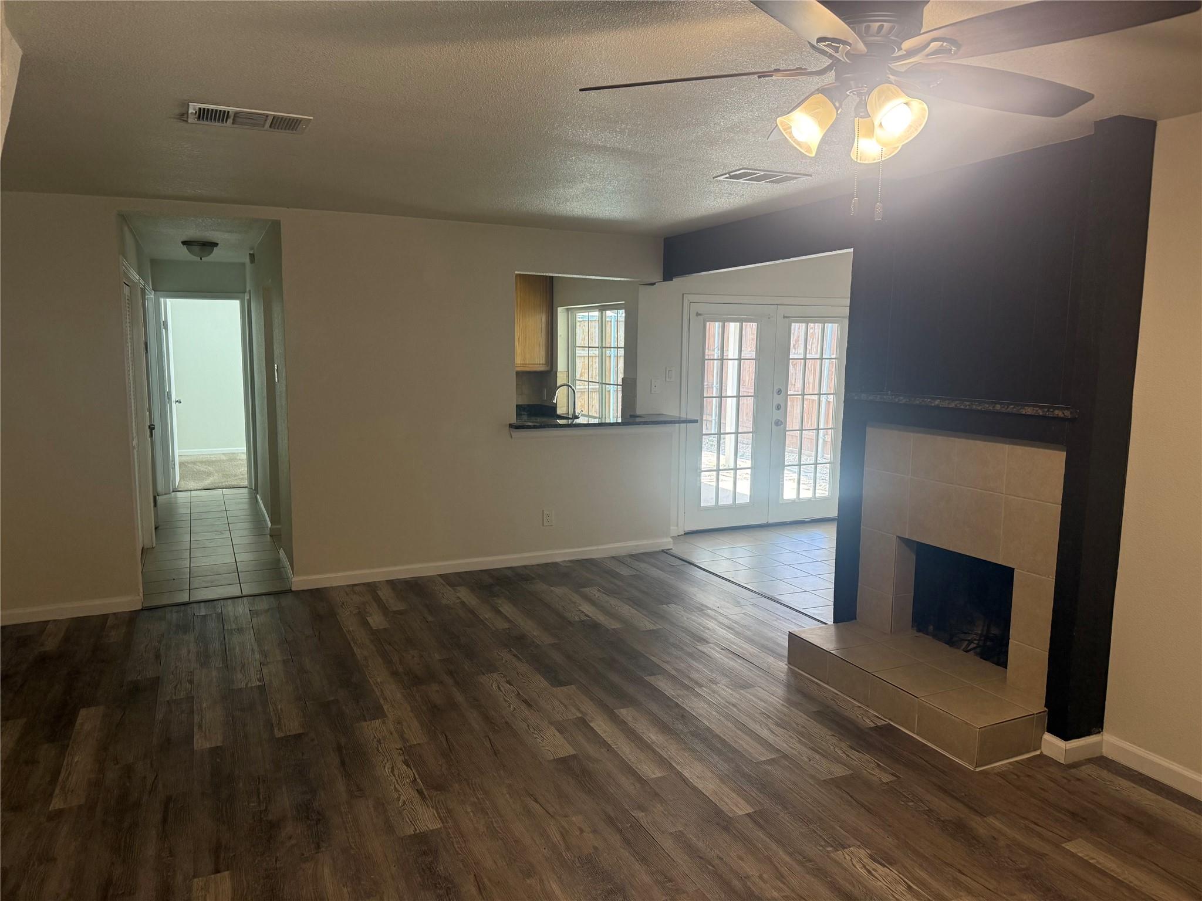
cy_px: 450
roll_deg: -0.3
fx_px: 833
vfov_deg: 56.8
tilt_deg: -7.3
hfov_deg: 71.6
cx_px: 601
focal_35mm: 24
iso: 200
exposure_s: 1/117
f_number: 1.78
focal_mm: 6.76
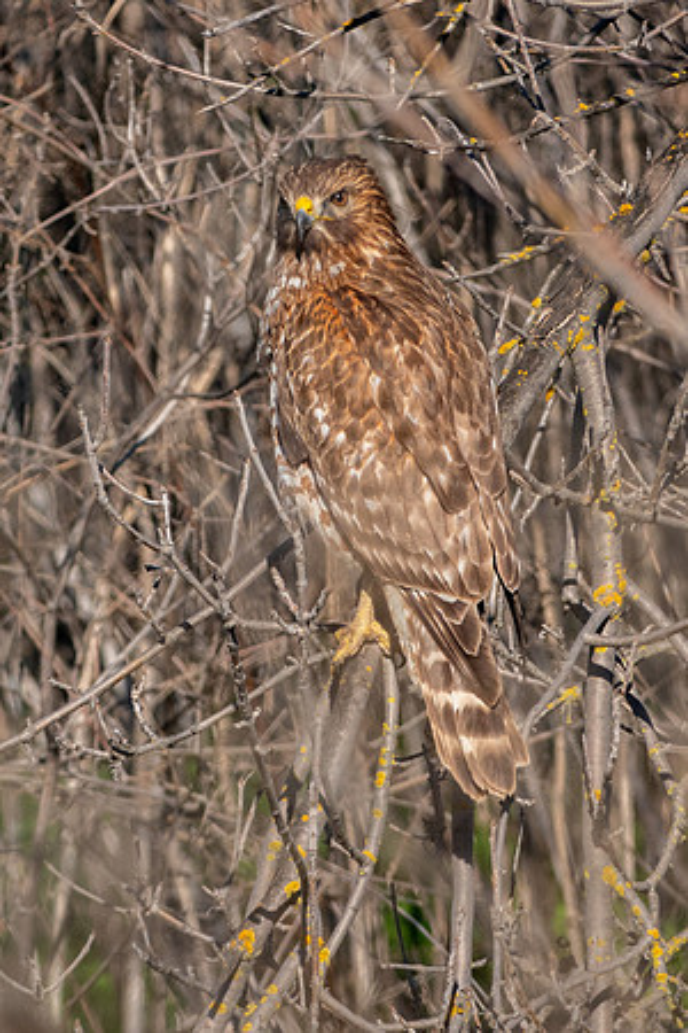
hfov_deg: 1.4
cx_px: 370
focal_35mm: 1000
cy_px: 495
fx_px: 28676
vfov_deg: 2.1
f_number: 4.5
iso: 100
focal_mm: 189.74
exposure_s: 1/1250
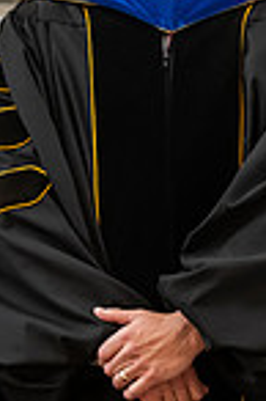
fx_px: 3455
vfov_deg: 6.6
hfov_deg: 4.4
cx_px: 263
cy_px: 163
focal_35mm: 311
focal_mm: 78
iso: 1250
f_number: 3.5
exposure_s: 1/200
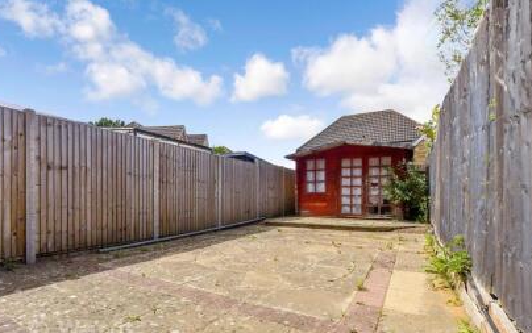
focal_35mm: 18
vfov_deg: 64.9
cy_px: 186
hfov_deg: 90.6
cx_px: 233
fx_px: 261
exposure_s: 1/320
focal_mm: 10
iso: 160
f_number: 8
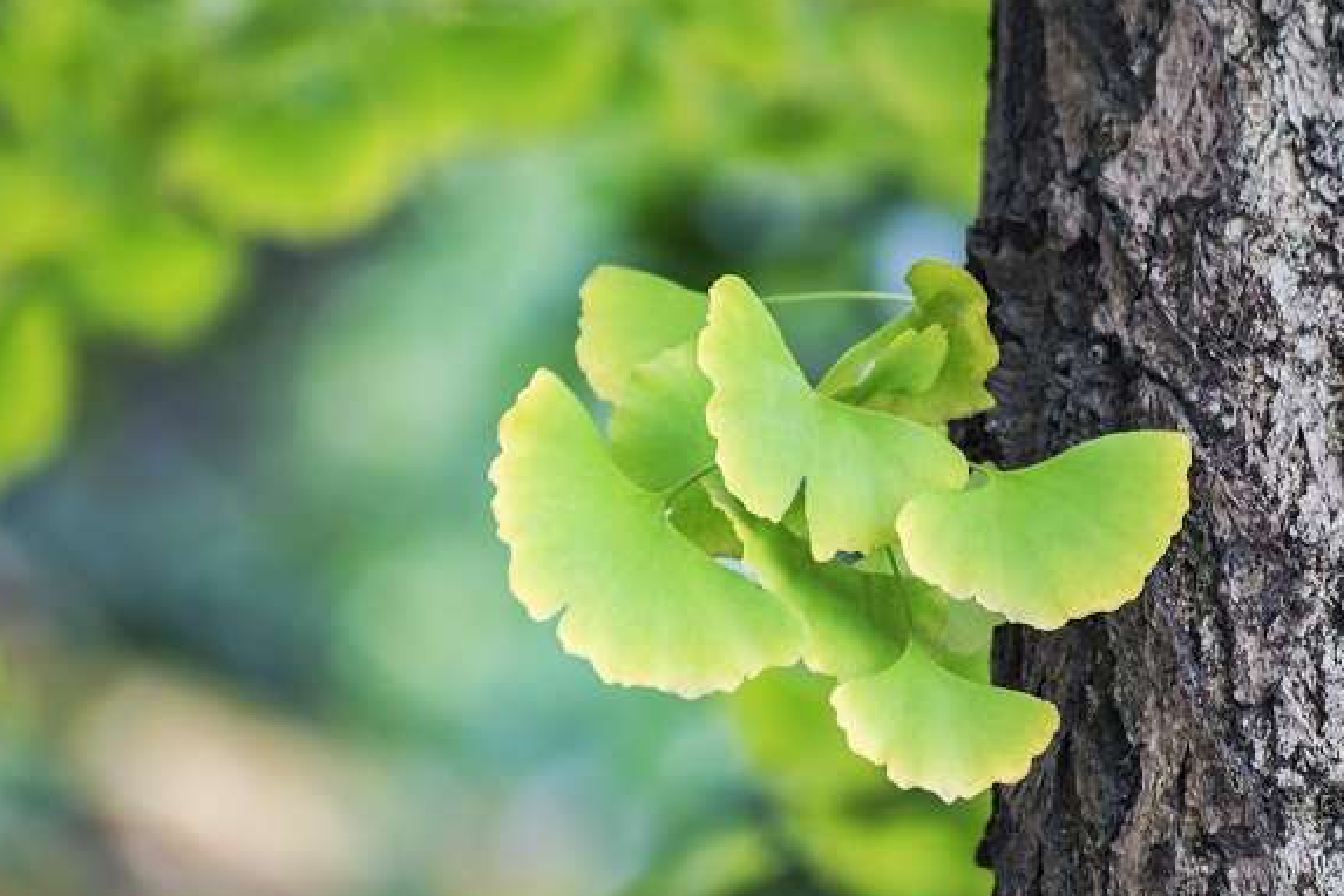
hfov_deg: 4.4
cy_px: 457
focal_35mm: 471
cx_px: 678
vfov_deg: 2.9
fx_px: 17583
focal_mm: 300
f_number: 6.3
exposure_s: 1/8
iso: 100
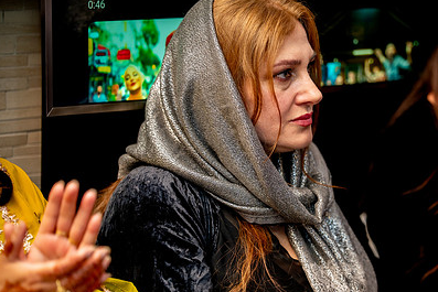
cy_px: 165
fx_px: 2203
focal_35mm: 181
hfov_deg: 11.3
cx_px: 299
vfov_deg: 7.6
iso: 800
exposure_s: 1/200
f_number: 2
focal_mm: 124
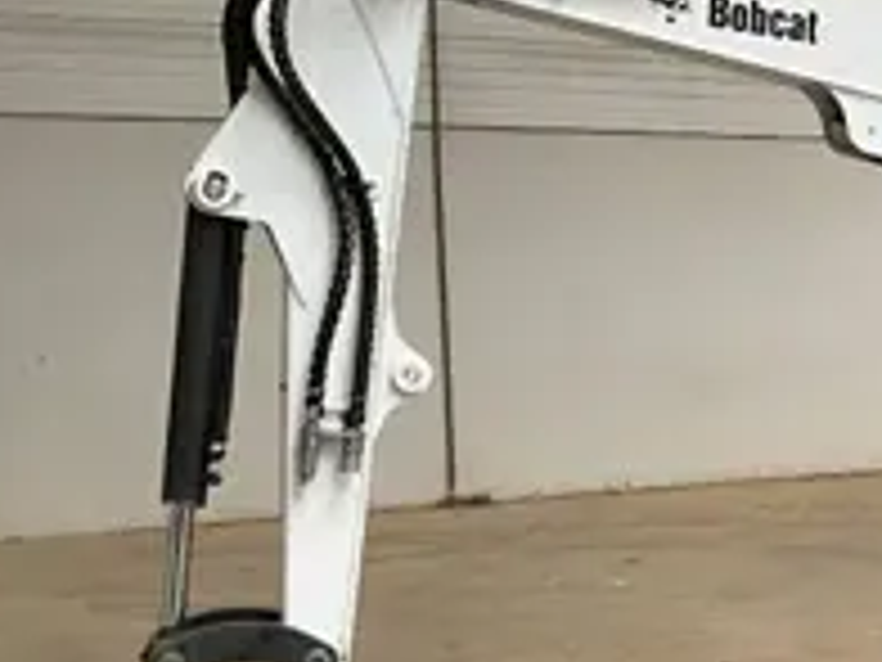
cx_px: 1048
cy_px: 446
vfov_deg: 20.6
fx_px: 1809
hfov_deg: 24.8
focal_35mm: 71
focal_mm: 3
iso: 64
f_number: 1.8
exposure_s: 1/76
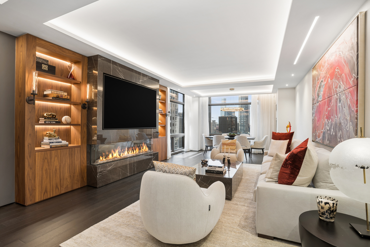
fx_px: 175
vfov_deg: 70.4
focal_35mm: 17
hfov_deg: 93.3
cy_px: 124
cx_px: 185
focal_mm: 17
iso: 100
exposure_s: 1/6
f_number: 8
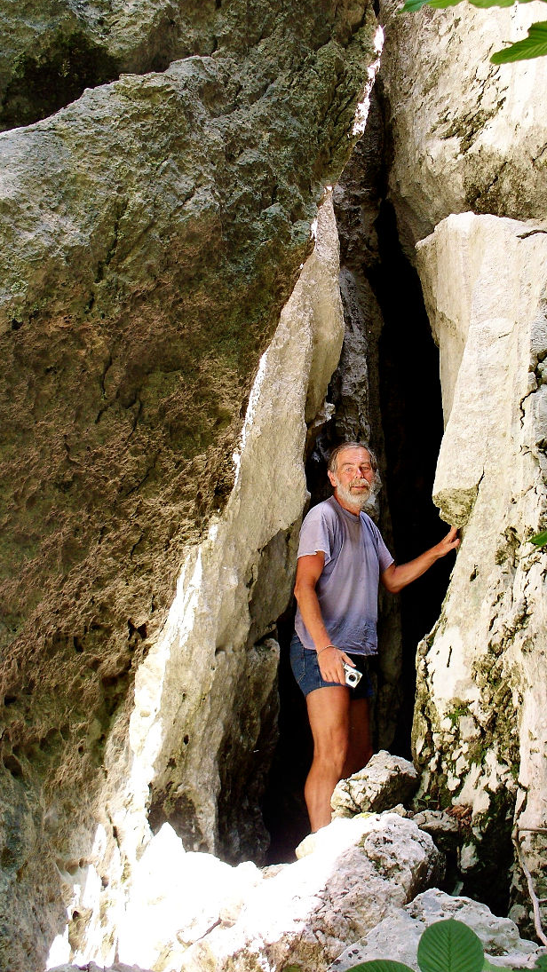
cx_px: 357
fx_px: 1109
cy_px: 455
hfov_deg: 27.6
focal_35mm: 43
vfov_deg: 47.3
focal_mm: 7.54
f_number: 2.8
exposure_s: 1/60
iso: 125
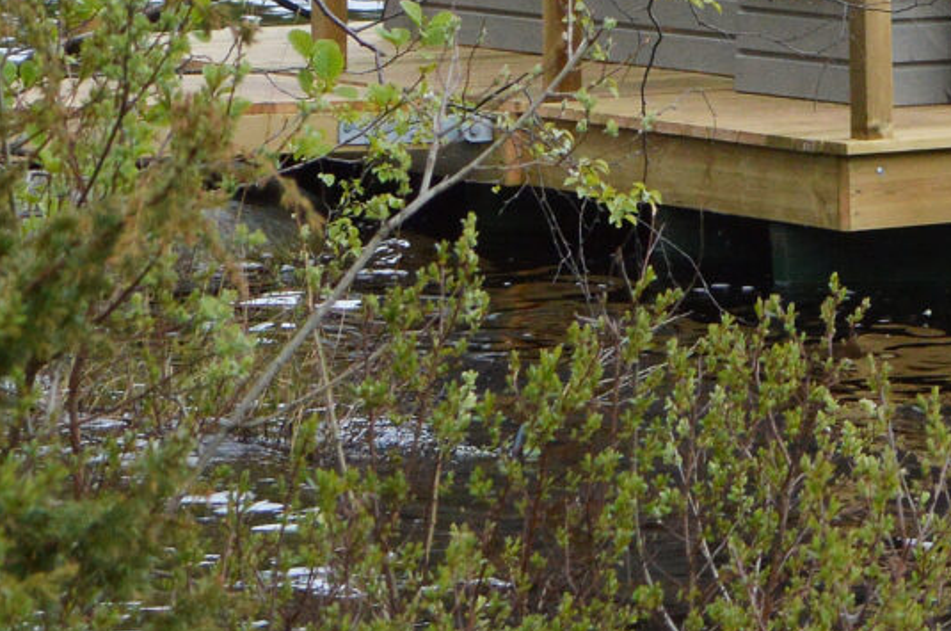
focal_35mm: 251
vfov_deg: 5.4
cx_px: 1543
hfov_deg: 8.0
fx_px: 6631
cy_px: -576
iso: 400
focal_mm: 35
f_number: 5
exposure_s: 1/1250
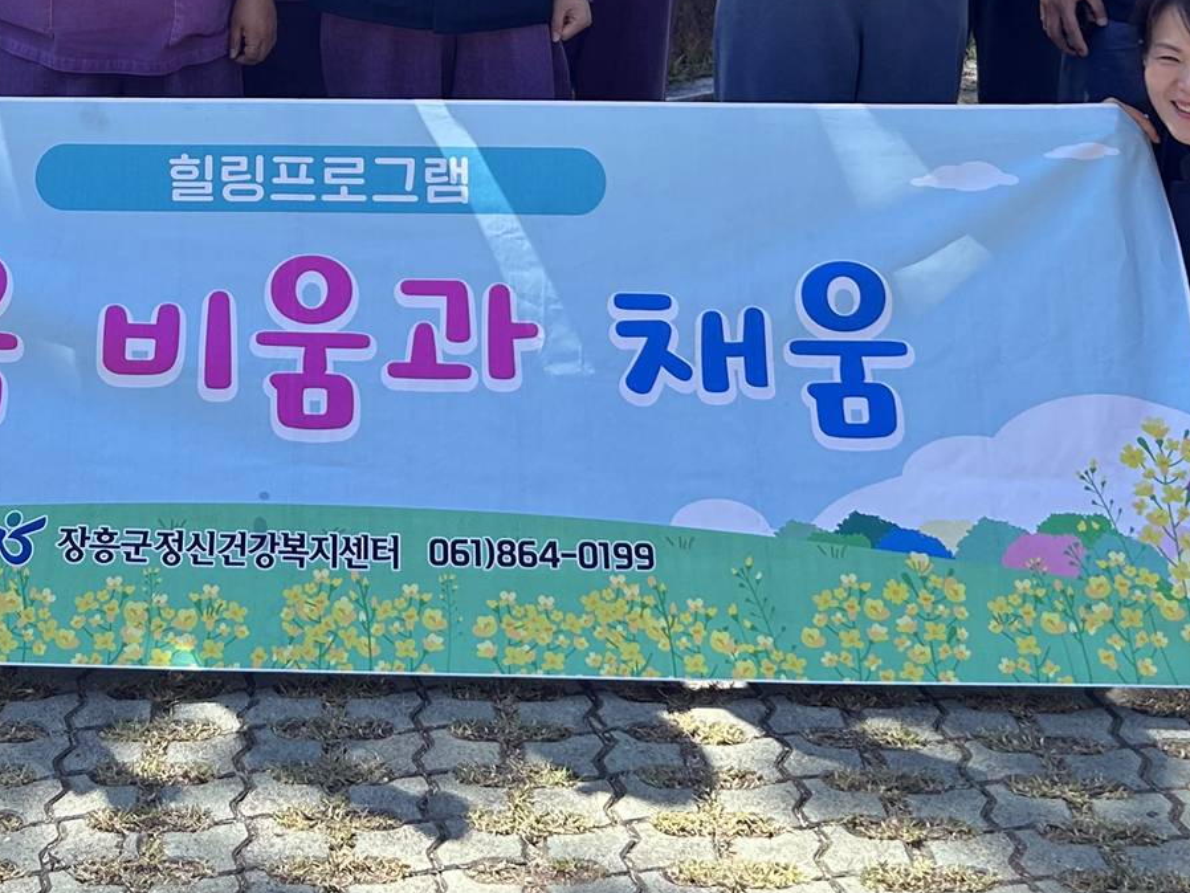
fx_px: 2407
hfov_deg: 27.5
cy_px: -127
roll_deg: +1.3
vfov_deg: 19.9
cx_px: 343
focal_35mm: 70
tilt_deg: -4.7
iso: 50
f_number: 1.5
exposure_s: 1/1147
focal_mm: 5.7
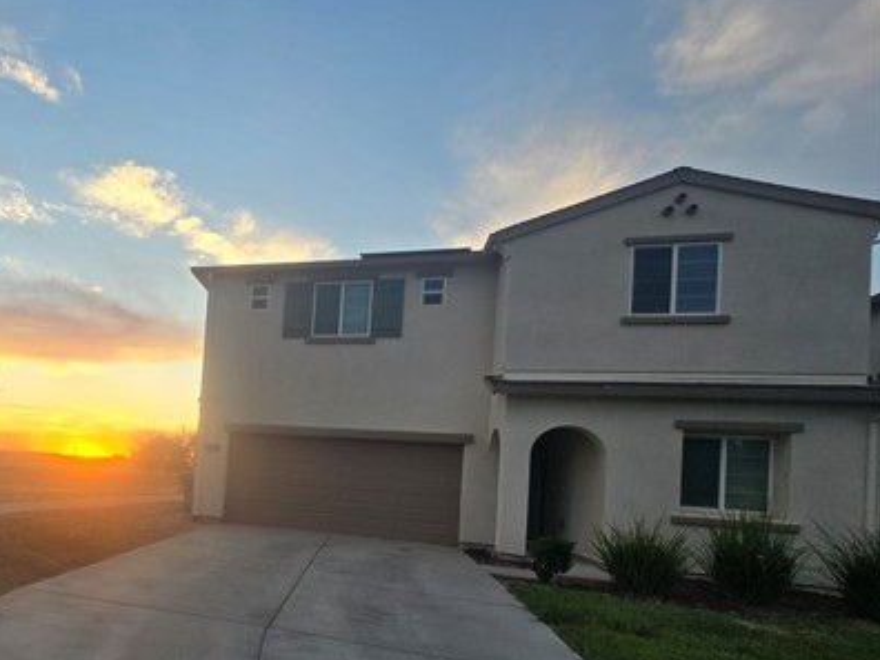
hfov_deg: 70.9
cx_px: 173
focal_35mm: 21
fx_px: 534
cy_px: 451
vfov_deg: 61.6
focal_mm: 2.2
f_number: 2.2
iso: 50
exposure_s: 1/155
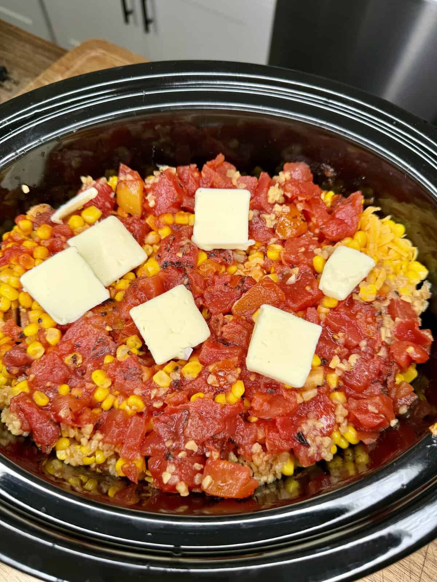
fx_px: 404
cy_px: 291
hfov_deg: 56.8
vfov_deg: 71.6
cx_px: 218
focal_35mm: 24
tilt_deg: -64.9
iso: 80
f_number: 1.78
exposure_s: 1/521
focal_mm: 6.76
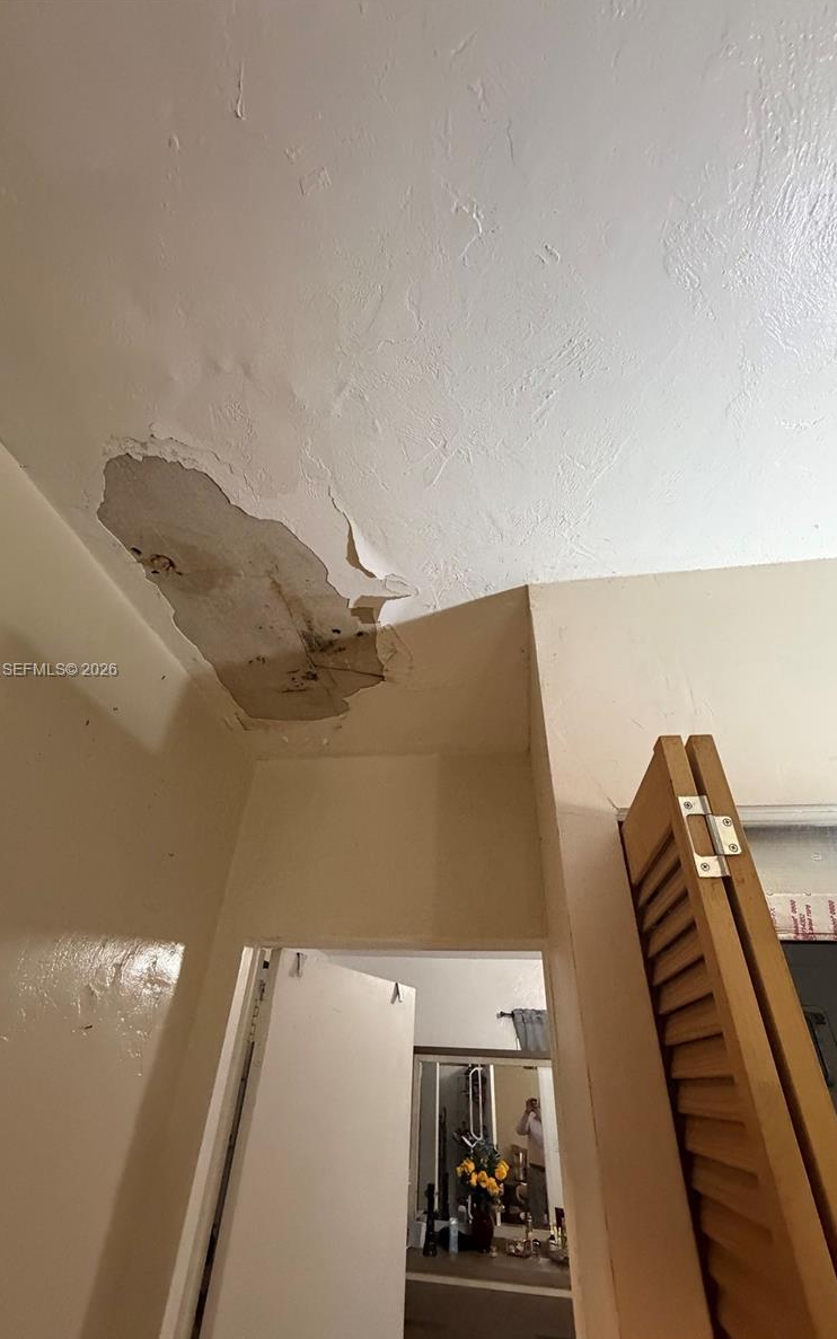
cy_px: 671
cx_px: 416
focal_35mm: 15
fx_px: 547
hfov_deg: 74.8
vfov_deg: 101.5
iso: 640
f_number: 2.2
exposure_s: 1/60
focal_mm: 2.22
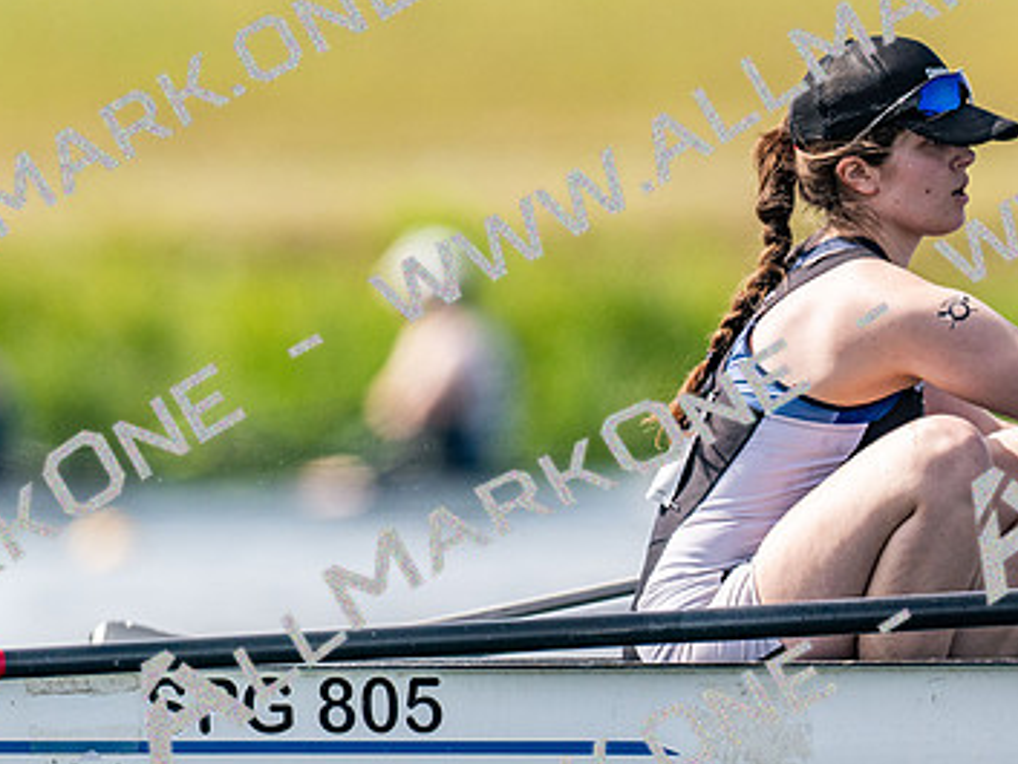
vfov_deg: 1.0
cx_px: 724
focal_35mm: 1421
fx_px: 41803
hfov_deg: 1.4
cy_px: 332
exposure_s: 1/2500
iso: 280
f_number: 5
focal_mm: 600
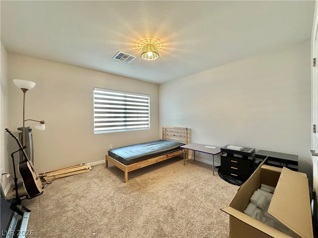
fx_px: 129
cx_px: 159
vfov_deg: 85.7
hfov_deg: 102.1
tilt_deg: -0.7
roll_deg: +0.2
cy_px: 119
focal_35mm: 14
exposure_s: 1/60
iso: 200
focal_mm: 2.22
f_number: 2.2
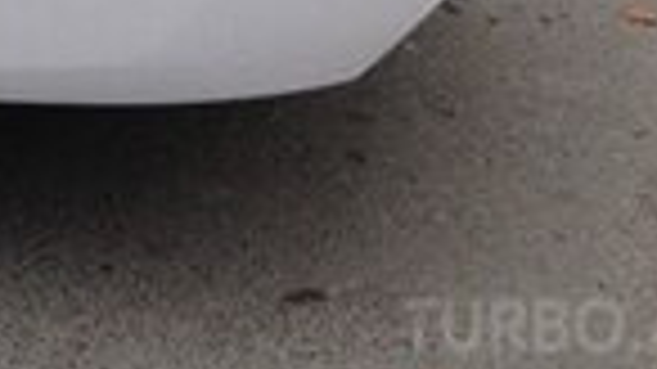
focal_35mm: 172
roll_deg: -1.6
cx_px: -724
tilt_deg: -4.8
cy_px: -709
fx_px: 2995
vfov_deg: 6.5
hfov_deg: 11.2
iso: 50
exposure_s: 1/1042
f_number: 2.4
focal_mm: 4.28
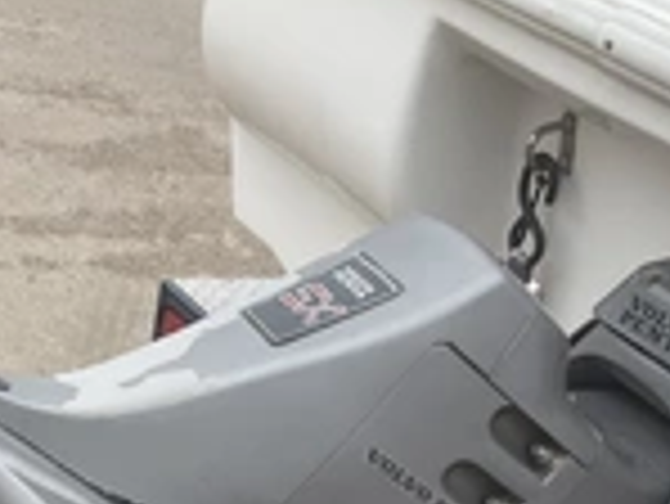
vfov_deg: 18.0
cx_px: 265
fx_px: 1511
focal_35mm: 78
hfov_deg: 25.0
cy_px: 612
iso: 25
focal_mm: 3
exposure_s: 1/792
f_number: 1.8
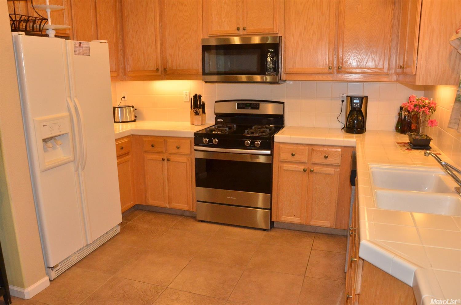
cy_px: 152
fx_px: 345
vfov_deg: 47.7
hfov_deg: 67.5
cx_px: 230
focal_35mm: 27
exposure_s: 1/60
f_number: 9
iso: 2000
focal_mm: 18
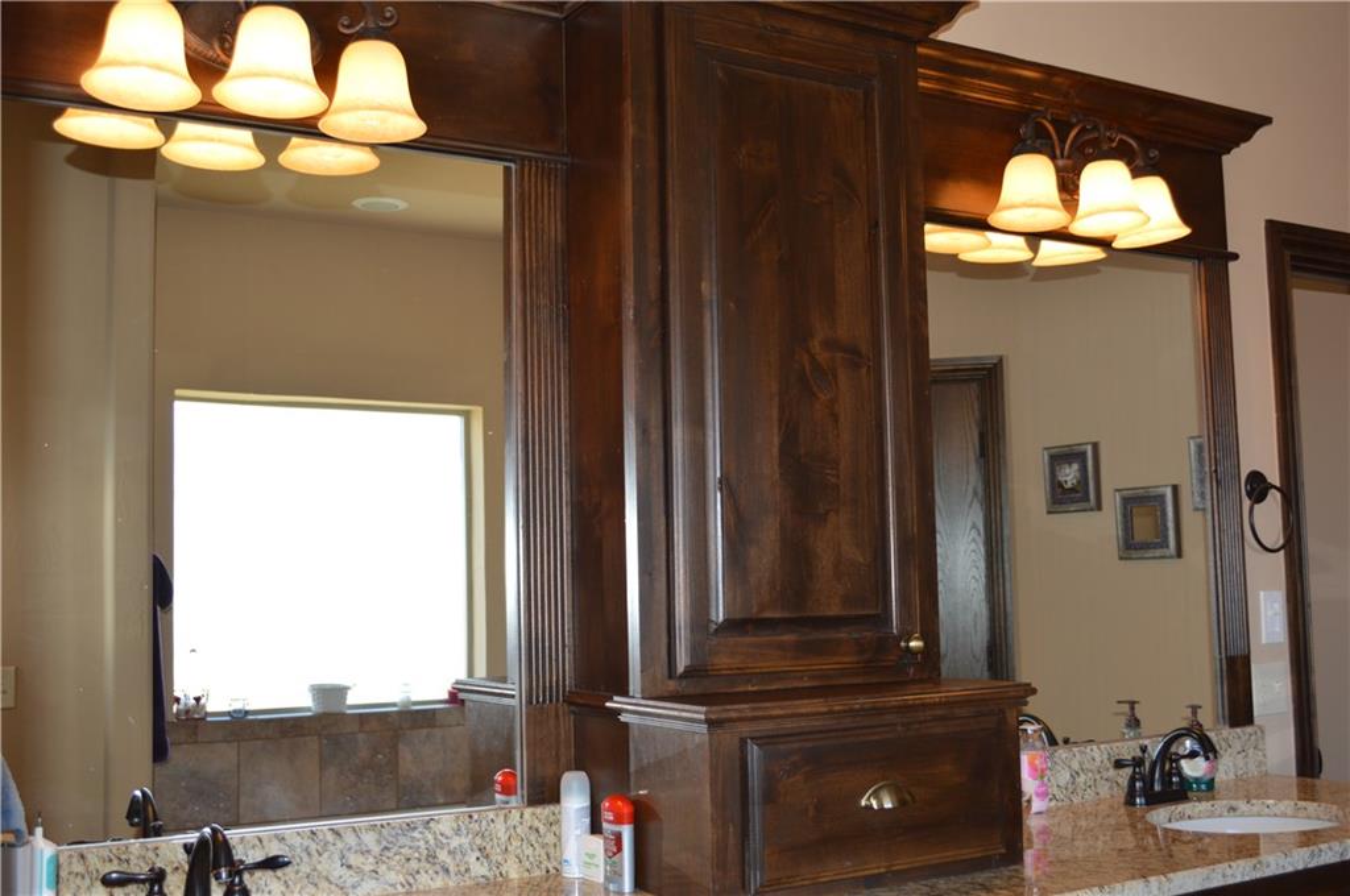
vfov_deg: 34.1
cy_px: 448
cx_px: 675
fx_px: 1461
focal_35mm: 39
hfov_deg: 49.6
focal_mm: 26
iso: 280
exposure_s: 1/125
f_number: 4.2
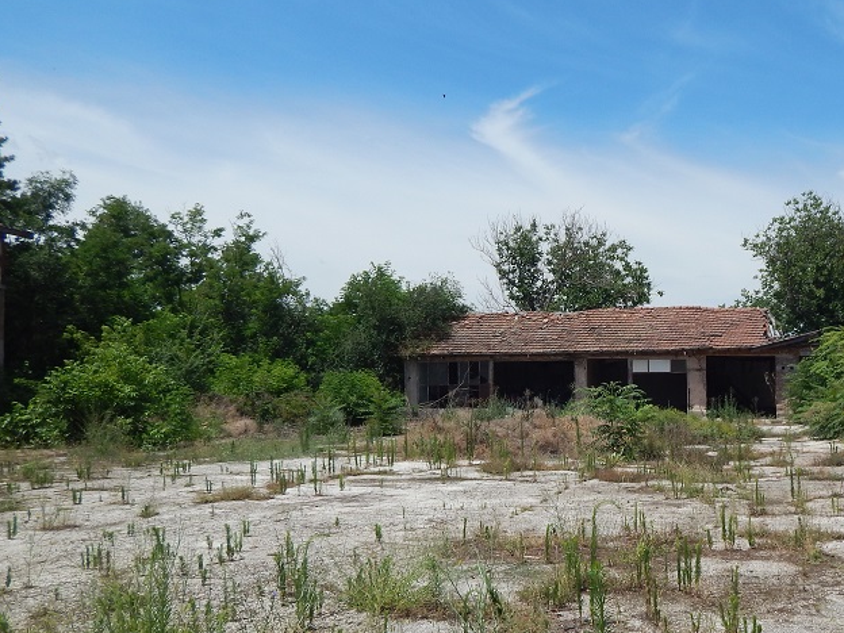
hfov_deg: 52.0
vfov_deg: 41.7
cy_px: 367
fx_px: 829
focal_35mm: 34
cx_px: 615
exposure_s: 1/800
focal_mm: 4
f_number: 6
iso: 125
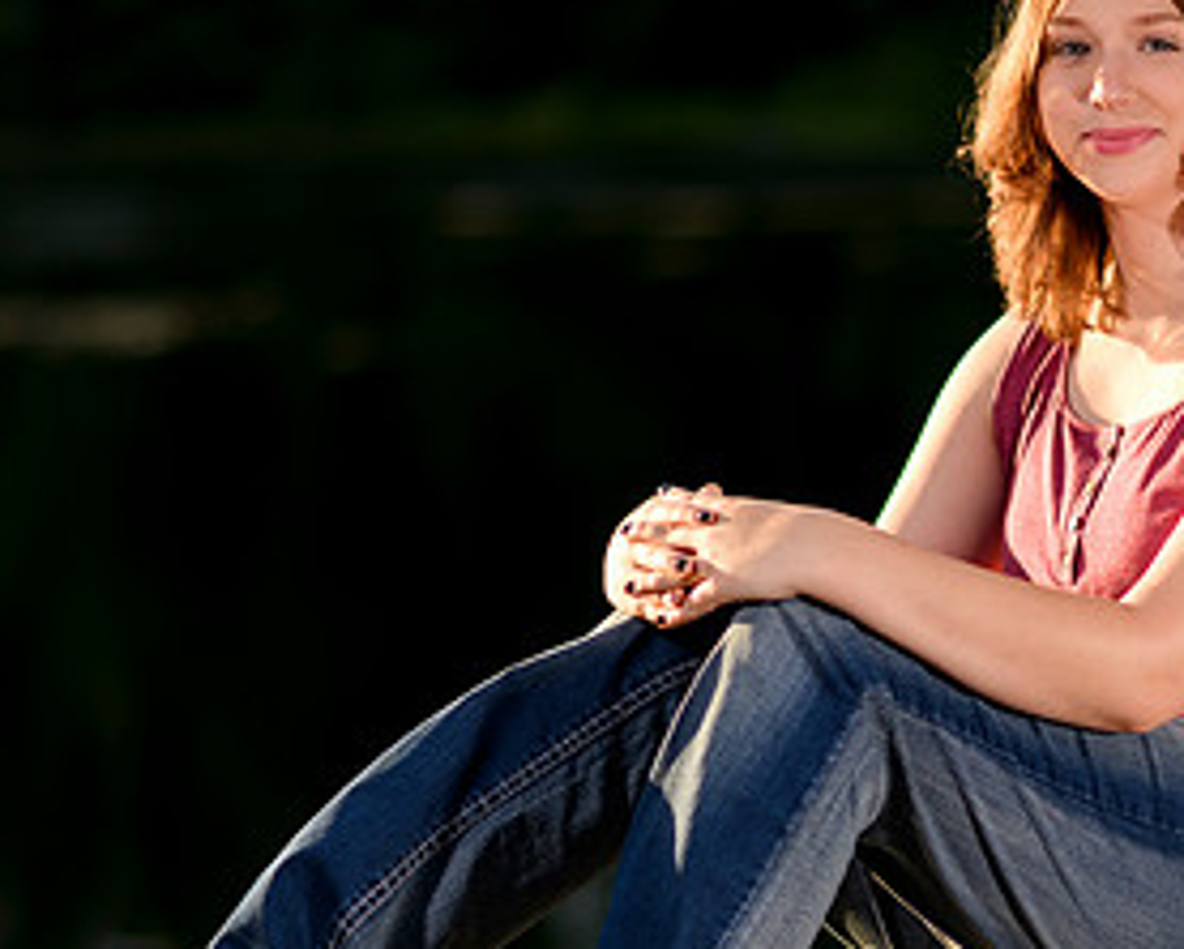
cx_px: 915
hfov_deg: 8.9
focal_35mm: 216
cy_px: 623
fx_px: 7574
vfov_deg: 7.2
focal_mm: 85
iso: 125
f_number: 1.8
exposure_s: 1/2000
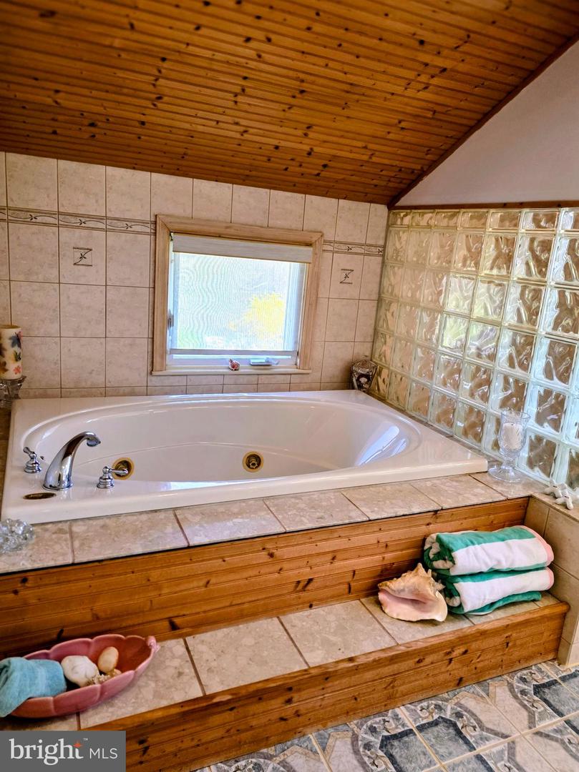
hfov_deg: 58.8
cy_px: 386
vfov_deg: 73.9
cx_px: 290
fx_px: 513
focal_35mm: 23
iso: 250
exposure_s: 1/120
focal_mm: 6.3
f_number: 1.7
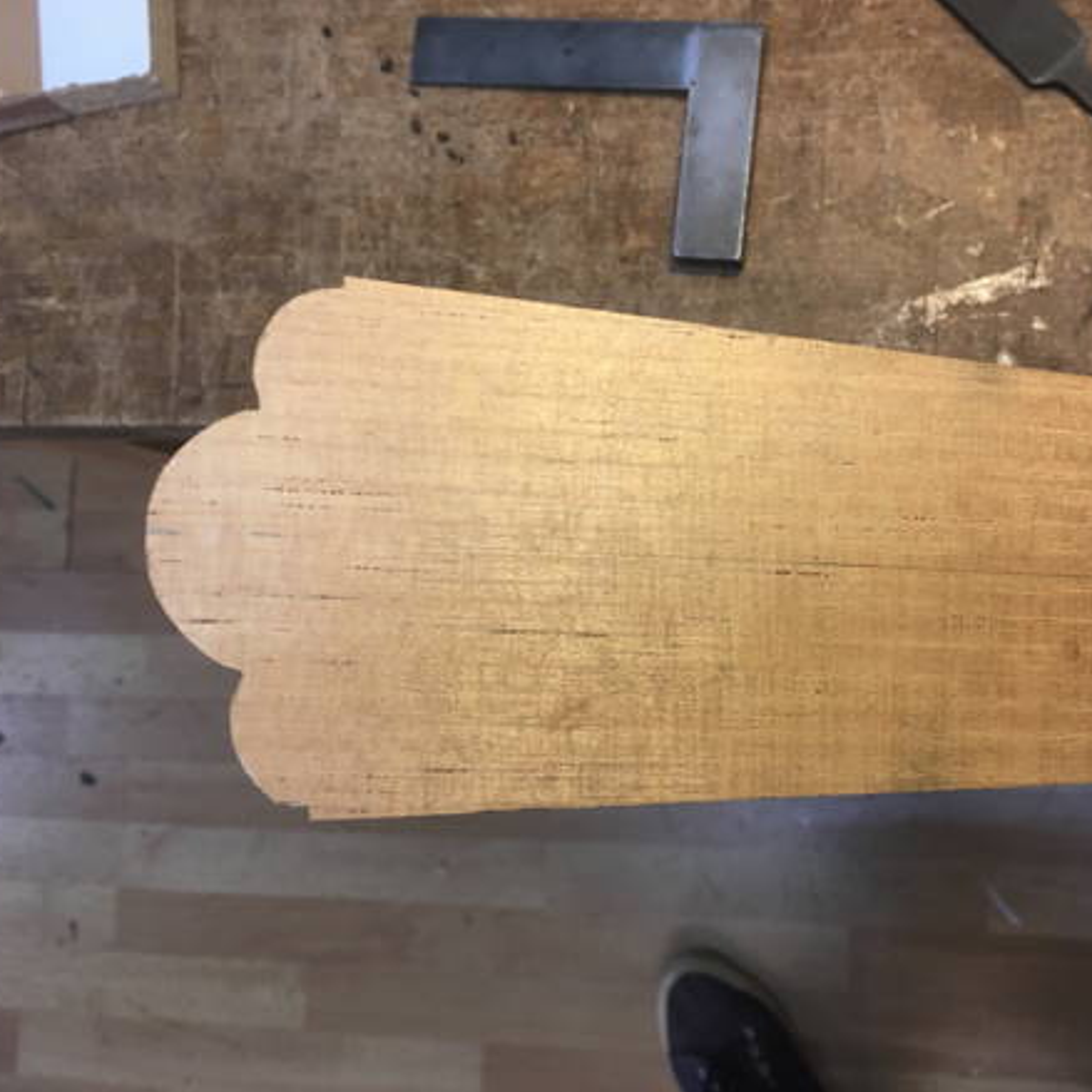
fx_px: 1249
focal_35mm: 35
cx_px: 709
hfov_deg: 46.6
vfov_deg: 47.2
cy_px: 537
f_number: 2.2
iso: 50
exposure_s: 1/33
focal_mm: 4.15
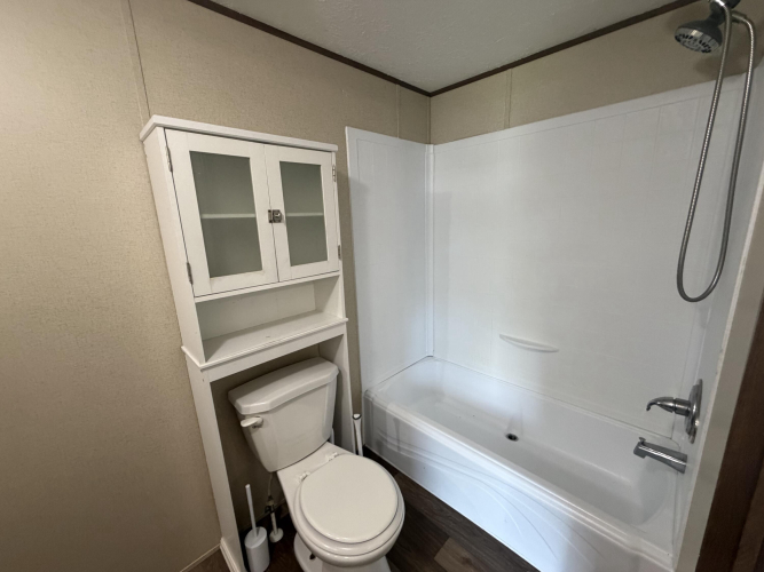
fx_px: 309
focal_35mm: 14
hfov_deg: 102.1
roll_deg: +3.2
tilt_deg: -12.7
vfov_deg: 85.7
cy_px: 286
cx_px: 382
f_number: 2.2
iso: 320
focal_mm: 2.22
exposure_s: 1/60
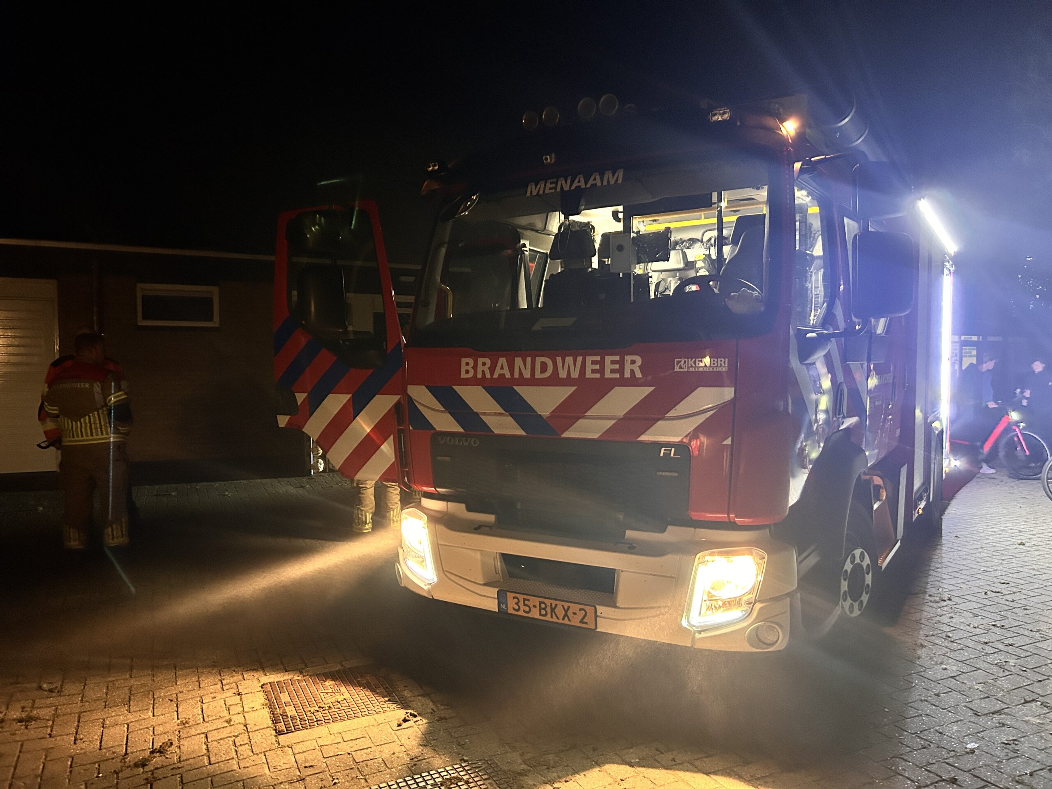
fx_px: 790
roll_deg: +0.0
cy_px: 394
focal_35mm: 26
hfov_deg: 67.3
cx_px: 526
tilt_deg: -1.5
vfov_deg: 53.1
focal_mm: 5.7
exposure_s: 1/33
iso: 500
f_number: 1.5
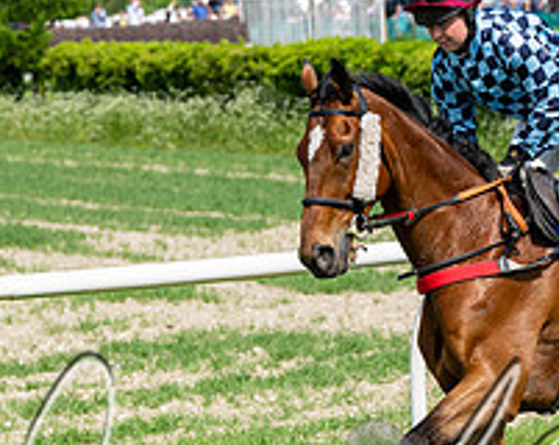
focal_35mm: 348
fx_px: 5746
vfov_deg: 4.4
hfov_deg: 5.6
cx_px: 521
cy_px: 286
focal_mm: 110
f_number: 5.6
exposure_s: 1/1250
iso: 200
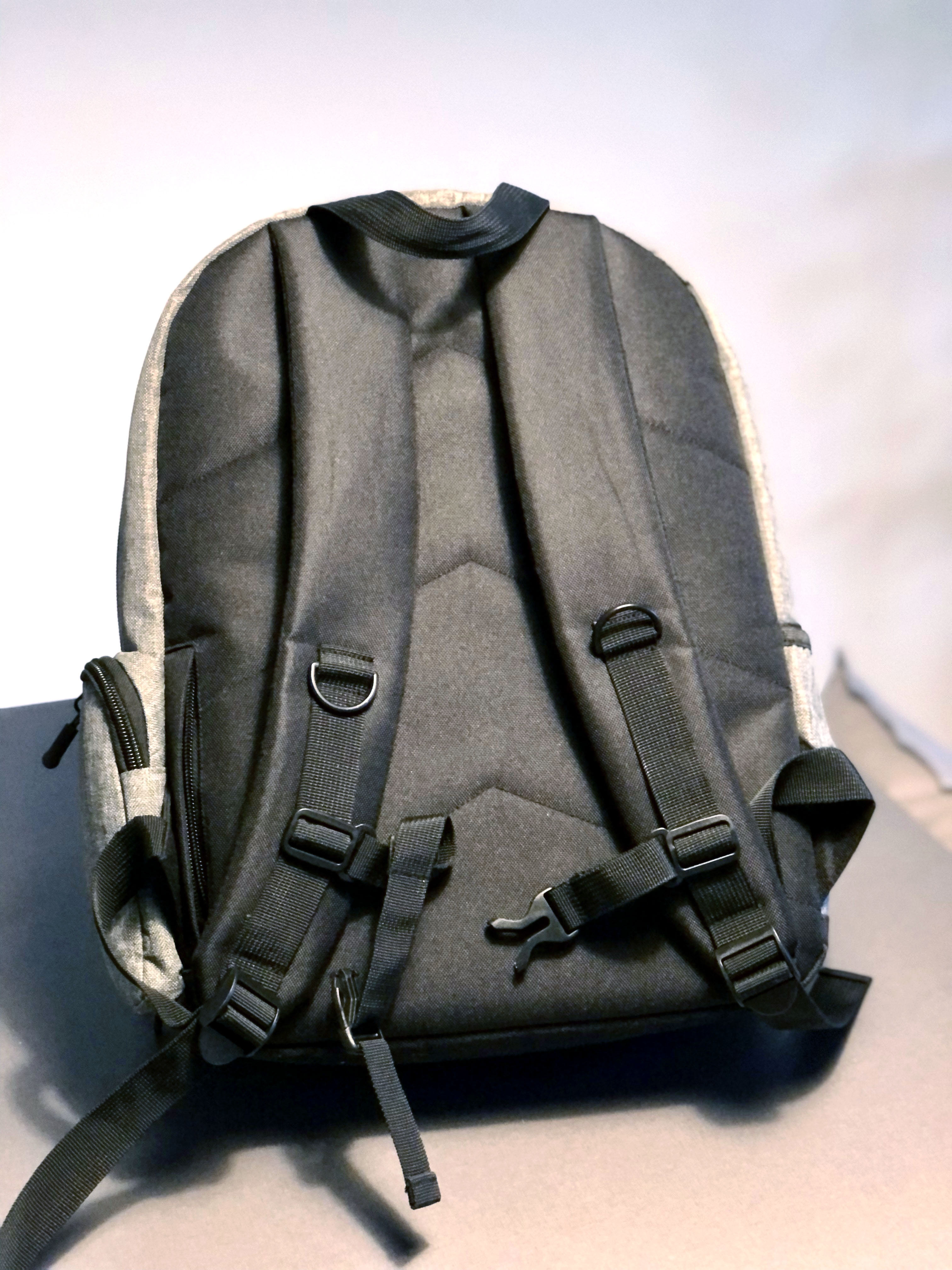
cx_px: 476
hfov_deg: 25.7
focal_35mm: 57
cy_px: 635
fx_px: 2090
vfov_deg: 33.8
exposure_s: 1/33
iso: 640
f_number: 2.8
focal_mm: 6.6
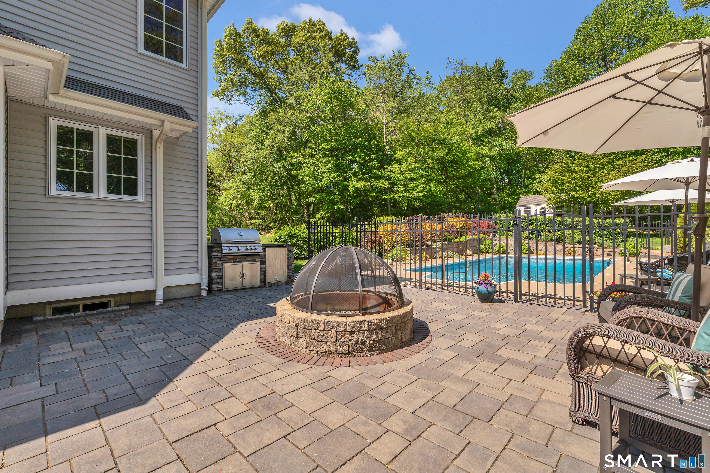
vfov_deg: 73.7
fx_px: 316
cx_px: 355
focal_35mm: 16
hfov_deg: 96.7
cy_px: 236
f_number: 8
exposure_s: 1/160
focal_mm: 16
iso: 250
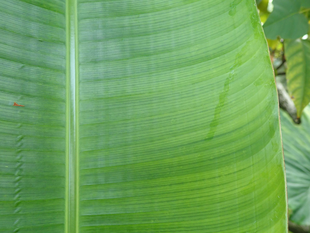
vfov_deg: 46.8
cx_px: 155
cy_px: 116
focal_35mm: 30
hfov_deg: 60.0
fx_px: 269
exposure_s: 1/125
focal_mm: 5.5
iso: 250
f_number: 2.3
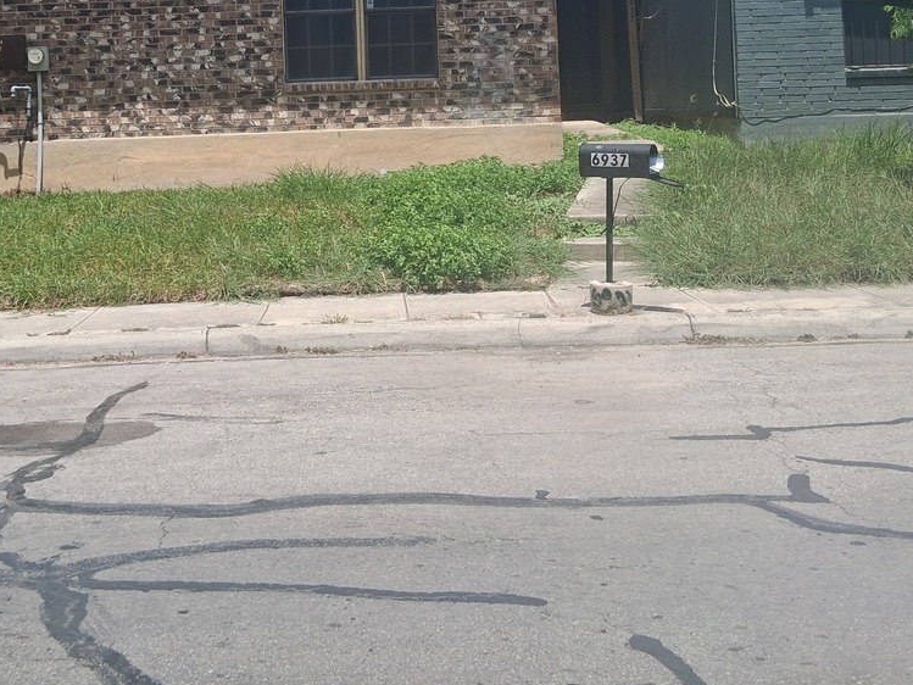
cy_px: 45
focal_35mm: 50
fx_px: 1319
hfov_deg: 38.0
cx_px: 367
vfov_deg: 27.8
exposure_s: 1/552
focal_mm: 3.98
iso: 25
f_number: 1.8
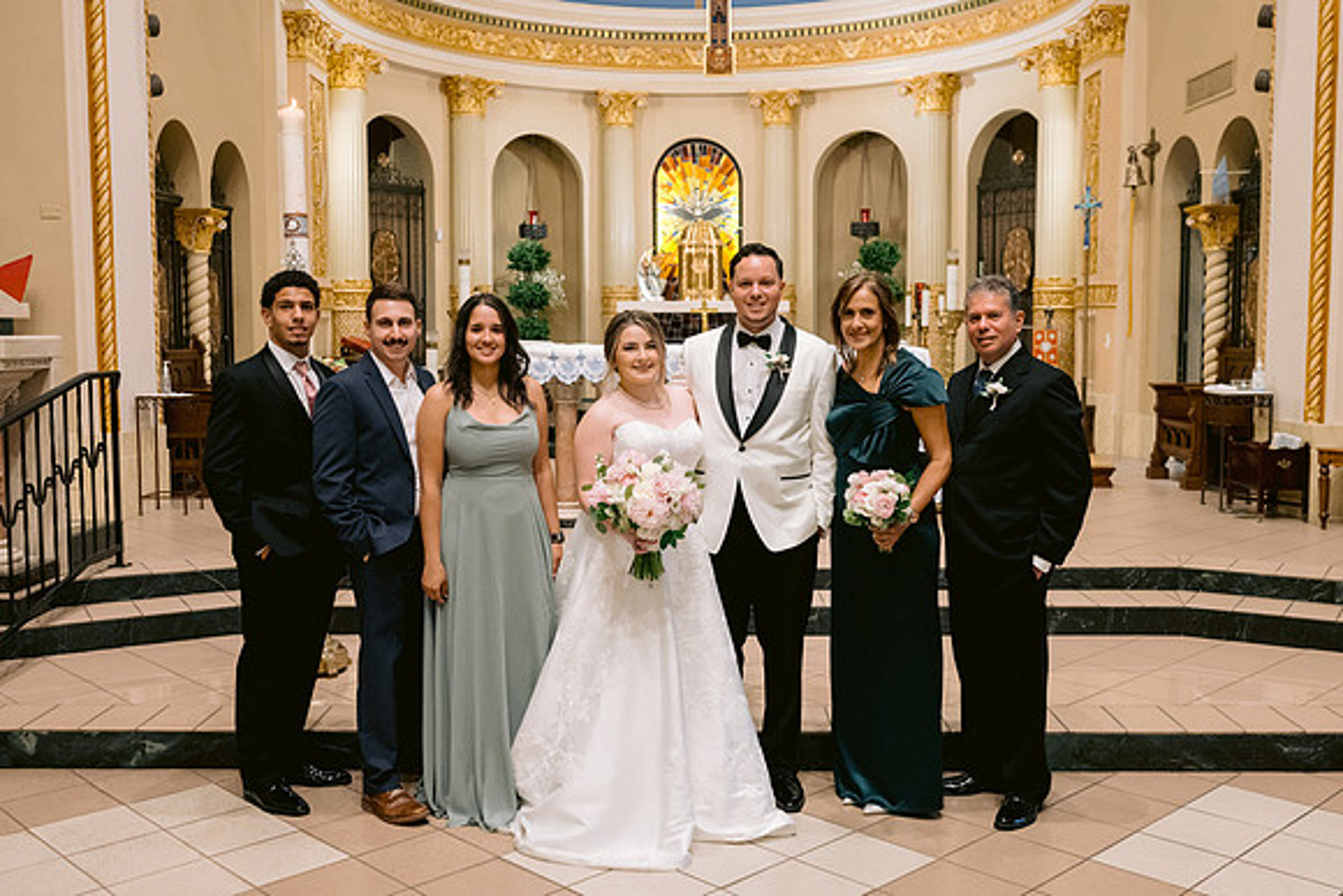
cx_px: 670
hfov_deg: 51.9
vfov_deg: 36.0
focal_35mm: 37
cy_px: 436
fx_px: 1380
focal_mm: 35
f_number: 4
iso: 1600
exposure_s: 1/125
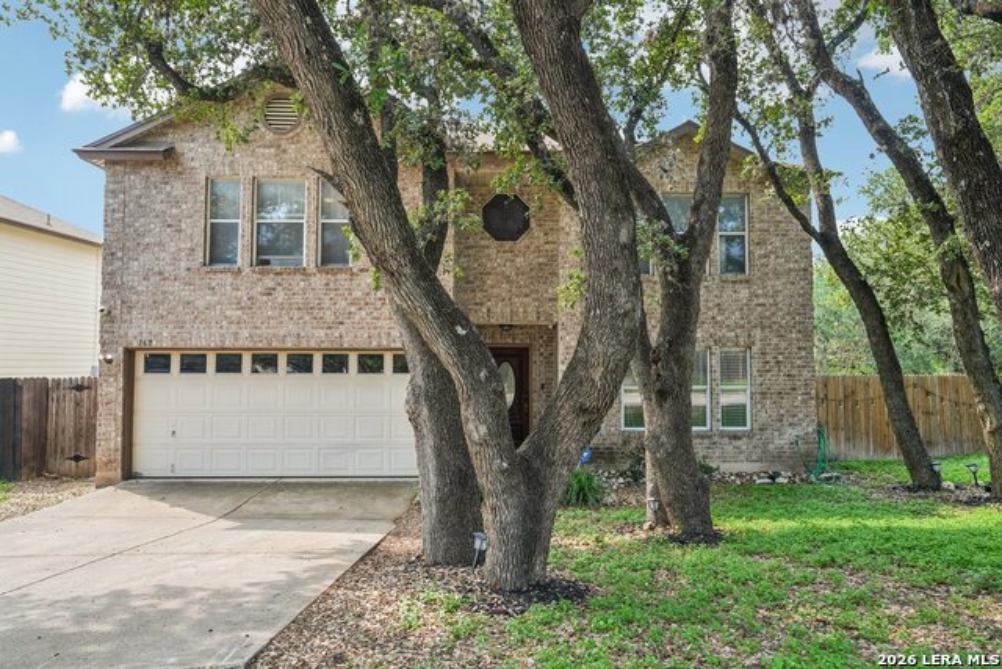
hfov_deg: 71.5
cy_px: 334
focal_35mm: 25
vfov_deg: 51.3
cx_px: 501
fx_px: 696
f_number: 8
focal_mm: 25
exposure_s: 1/60
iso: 200
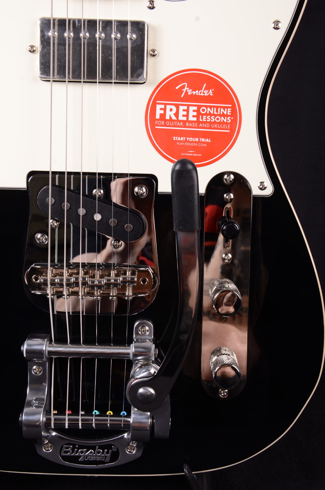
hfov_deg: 26.4
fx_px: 694
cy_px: 245
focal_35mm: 51
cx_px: 162
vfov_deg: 39.0
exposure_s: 1/200
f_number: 13
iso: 200
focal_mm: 34
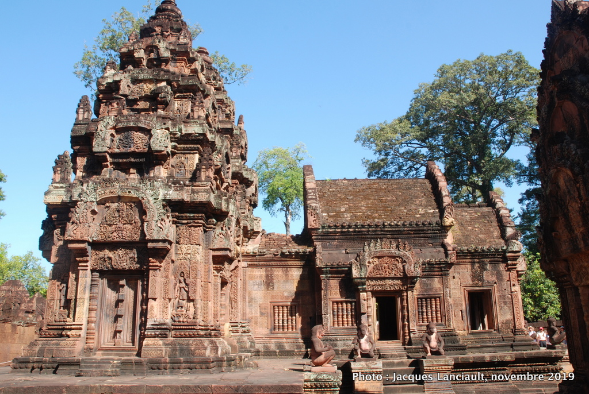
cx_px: 294
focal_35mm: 27
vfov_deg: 48.1
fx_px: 442
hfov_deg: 67.3
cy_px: 197
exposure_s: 1/25
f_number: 16
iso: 100
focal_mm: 18
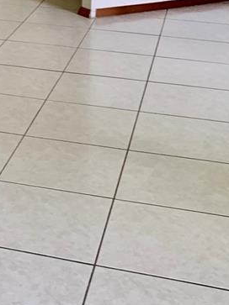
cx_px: -29
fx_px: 759
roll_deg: +0.0
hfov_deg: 16.6
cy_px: -76
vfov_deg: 21.0
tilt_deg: -7.2
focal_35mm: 86
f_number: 1.8
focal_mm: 4.25
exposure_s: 1/100
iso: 100
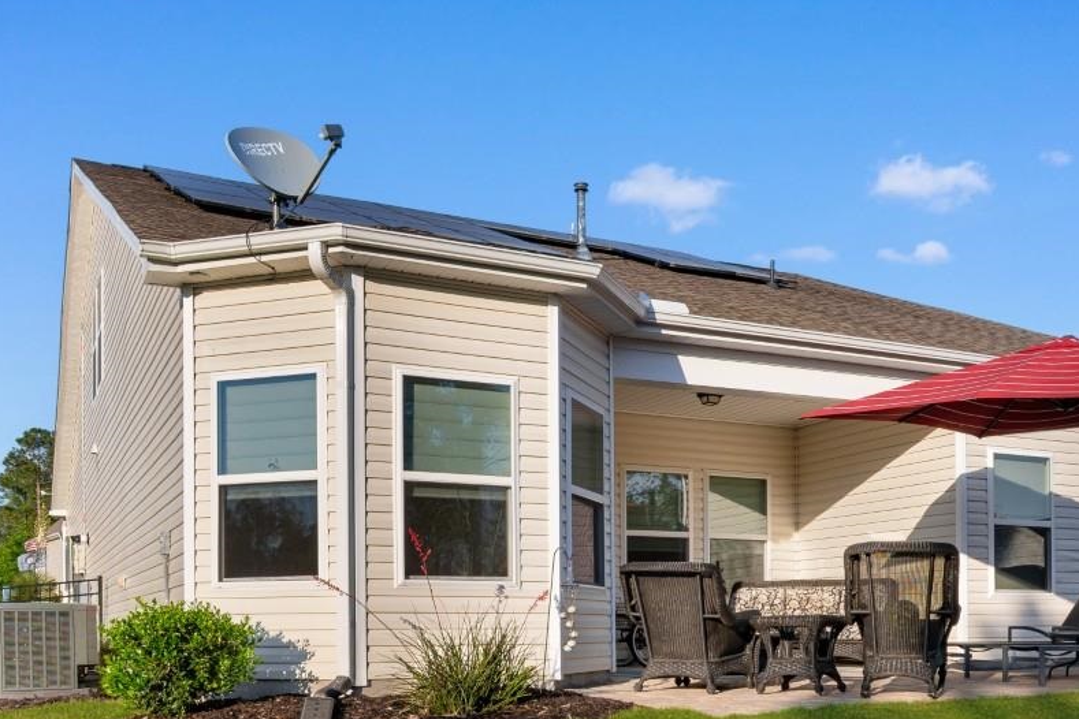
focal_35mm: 39
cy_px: 616
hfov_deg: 49.4
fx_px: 1169
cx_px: 618
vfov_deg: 32.8
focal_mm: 13
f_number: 8
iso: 100
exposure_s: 1/250
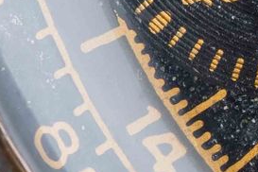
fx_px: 5375
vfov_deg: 1.8
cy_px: 119
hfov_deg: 2.7
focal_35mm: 750
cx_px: 723
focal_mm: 100
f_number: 13
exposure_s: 1/160
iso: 100
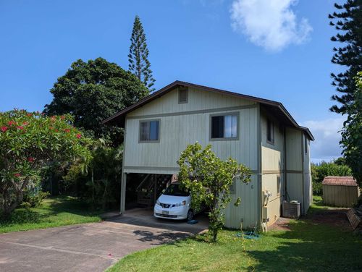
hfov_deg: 71.5
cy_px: 136
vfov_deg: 56.9
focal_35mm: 24
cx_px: 181
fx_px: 251
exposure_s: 1/1167
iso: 20
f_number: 1.68
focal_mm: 6.9
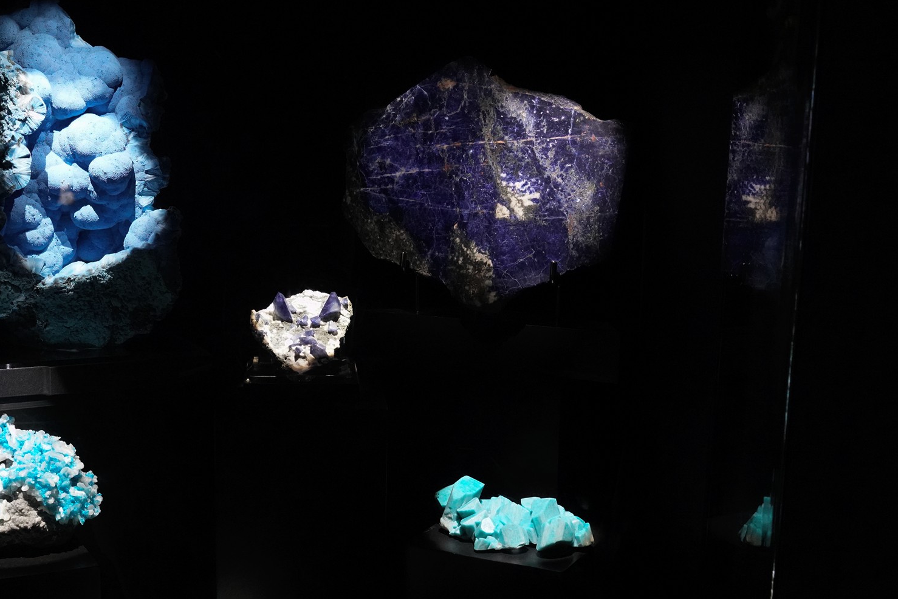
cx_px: 440
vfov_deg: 29.1
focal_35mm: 46
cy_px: 373
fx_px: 1148
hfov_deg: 42.7
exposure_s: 1/100
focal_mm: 34
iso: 8000
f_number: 7.1
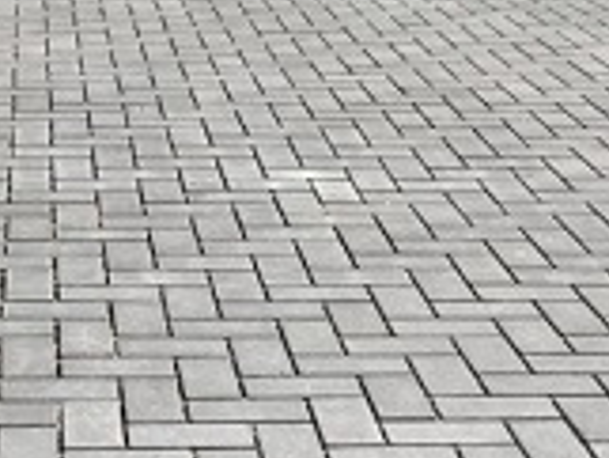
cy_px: 64
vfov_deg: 13.6
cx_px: 151
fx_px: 1901
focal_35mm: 108
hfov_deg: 18.1
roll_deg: +0.8
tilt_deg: -10.1
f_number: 2.2
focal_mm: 4.15
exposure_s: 1/1068
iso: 25
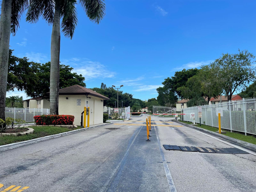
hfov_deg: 69.4
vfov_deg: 54.9
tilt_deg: +4.1
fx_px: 185
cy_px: 96
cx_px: 128
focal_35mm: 25
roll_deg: -0.5
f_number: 1.6
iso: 32
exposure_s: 1/2488
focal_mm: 5.1
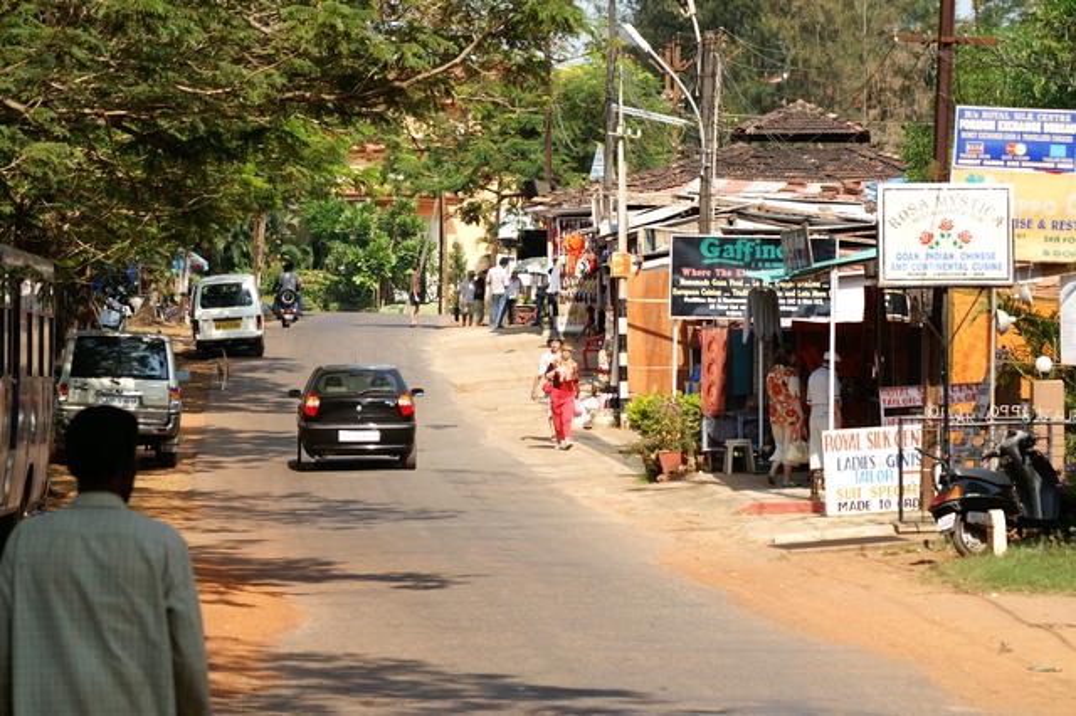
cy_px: 358
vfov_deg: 9.1
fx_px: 4481
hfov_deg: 13.7
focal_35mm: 150
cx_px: 538
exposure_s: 1/500
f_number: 8
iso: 200
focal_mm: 100
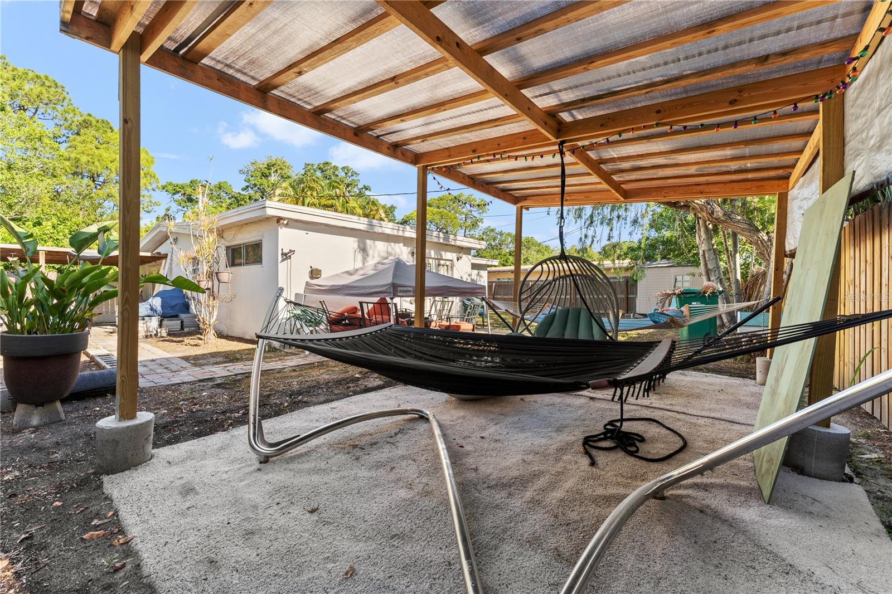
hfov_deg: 101.9
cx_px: 446
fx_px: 362
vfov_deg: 78.8
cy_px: 297
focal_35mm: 15
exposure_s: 1/60
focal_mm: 14.6
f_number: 8
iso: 100
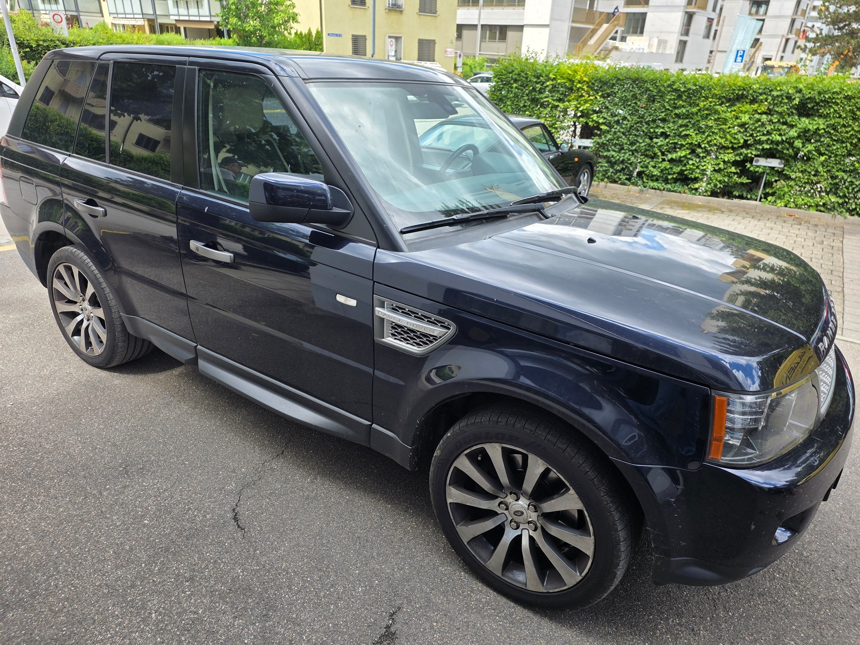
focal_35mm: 23
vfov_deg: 58.9
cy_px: 322
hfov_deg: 73.9
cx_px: 430
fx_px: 571
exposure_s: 1/359
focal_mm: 6.25
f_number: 1.7
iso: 25
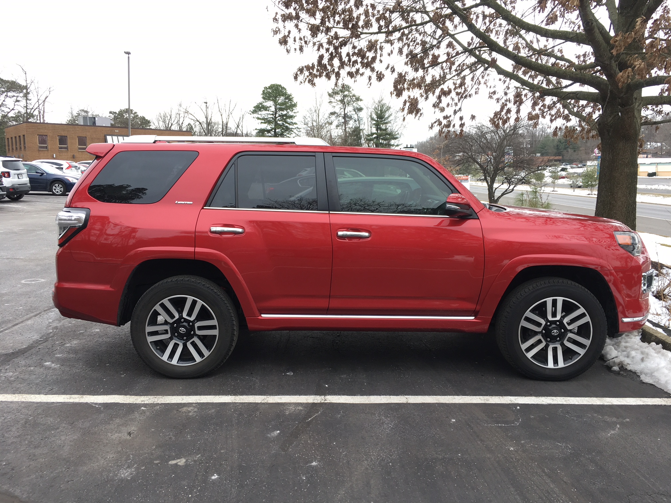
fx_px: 562
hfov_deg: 61.7
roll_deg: +0.2
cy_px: 252
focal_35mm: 29
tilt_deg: -6.7
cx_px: 336
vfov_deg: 48.2
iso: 25
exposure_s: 1/170
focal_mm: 4.15
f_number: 2.2
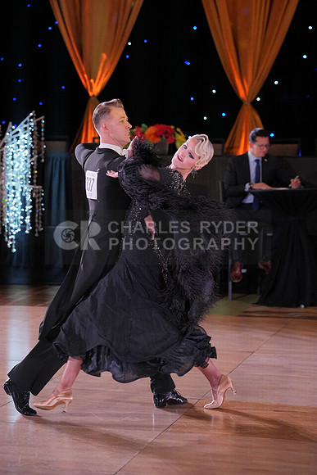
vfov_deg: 18.9
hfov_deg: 12.7
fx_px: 1426
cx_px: 158
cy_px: 238
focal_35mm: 108
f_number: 4
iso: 2500
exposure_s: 1/500
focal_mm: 108
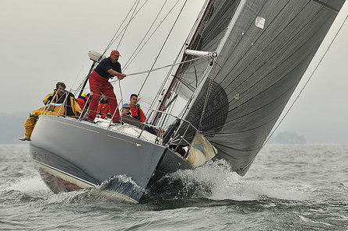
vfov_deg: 3.5
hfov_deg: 5.3
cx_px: 164
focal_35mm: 389
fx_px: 3756
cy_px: 105
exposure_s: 1/1000
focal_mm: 200
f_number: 4.5
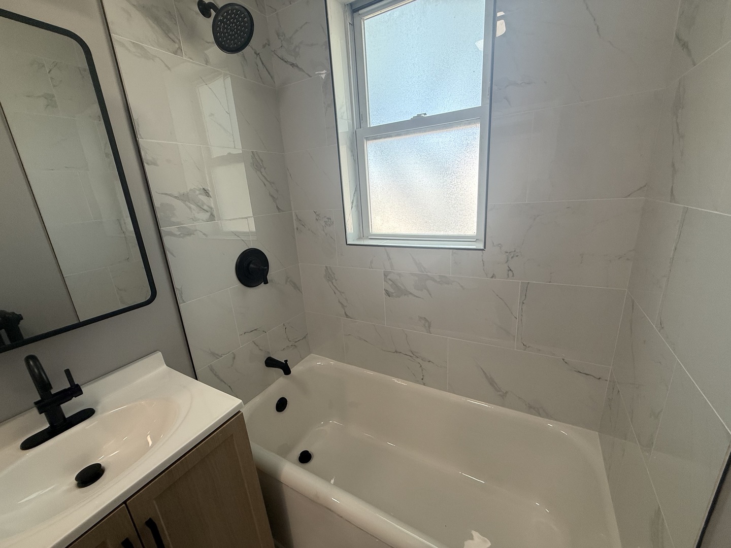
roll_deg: +3.7
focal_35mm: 14
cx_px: 366
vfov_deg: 85.7
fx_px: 296
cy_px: 274
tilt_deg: -14.8
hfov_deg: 102.1
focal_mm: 2.22
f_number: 2.2
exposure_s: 1/120
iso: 125
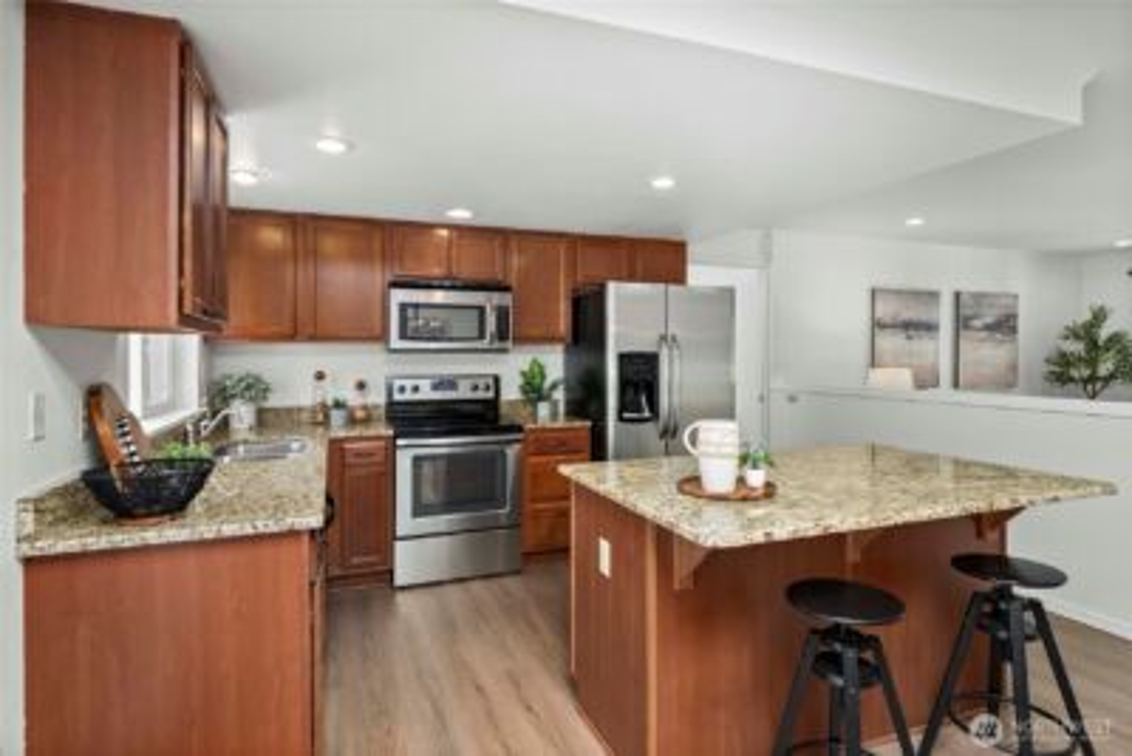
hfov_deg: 90.0
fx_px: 566
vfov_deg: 67.4
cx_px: 566
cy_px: 378
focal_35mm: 18
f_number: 7.1
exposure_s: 1/15
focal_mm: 18
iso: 1000
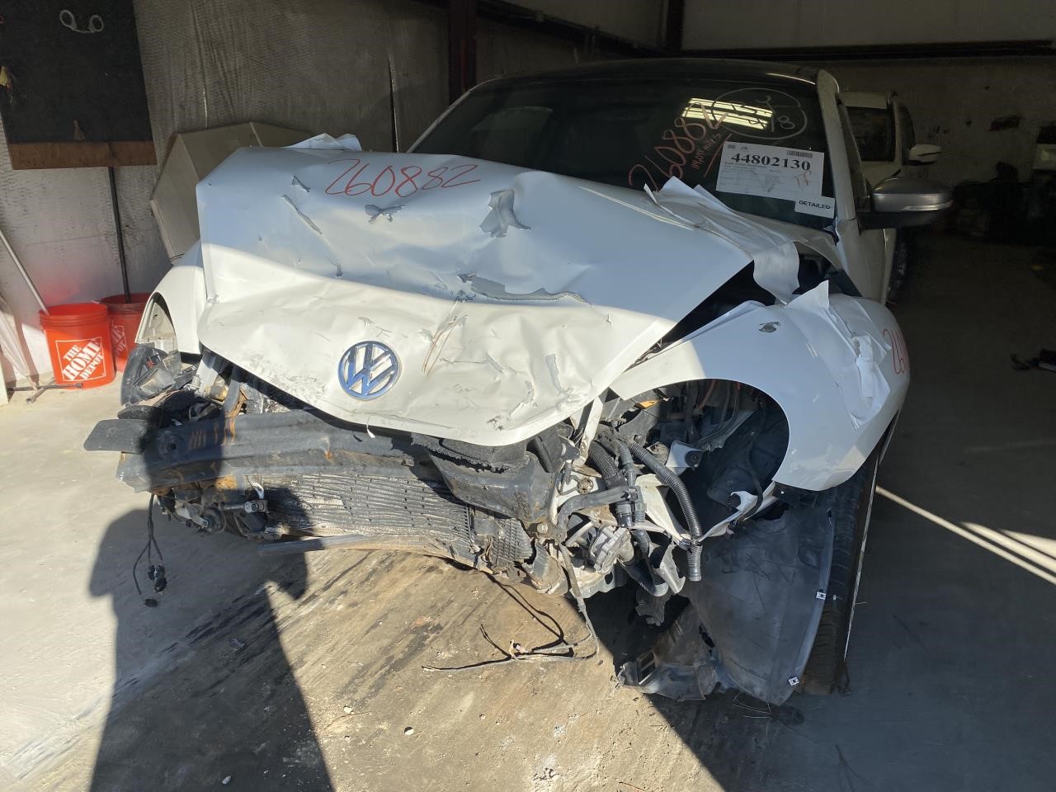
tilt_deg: -13.8
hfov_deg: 67.3
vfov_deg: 53.1
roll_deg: -3.2
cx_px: 528
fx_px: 793
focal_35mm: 26
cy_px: 396
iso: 32
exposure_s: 1/1727
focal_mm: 4.25
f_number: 1.8
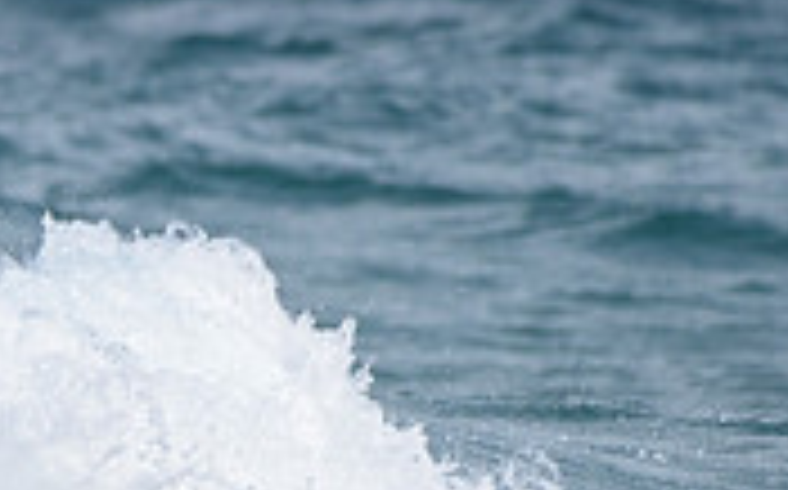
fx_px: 44540
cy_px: 534
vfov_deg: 0.6
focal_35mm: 2076
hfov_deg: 1.0
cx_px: -769
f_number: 5.6
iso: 250
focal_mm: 500
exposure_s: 1/2000
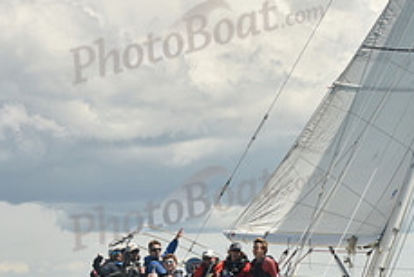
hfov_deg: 8.1
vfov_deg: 5.4
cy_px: 272
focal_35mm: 253
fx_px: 2911
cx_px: 419
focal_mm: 100
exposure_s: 1/800
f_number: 11
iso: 320
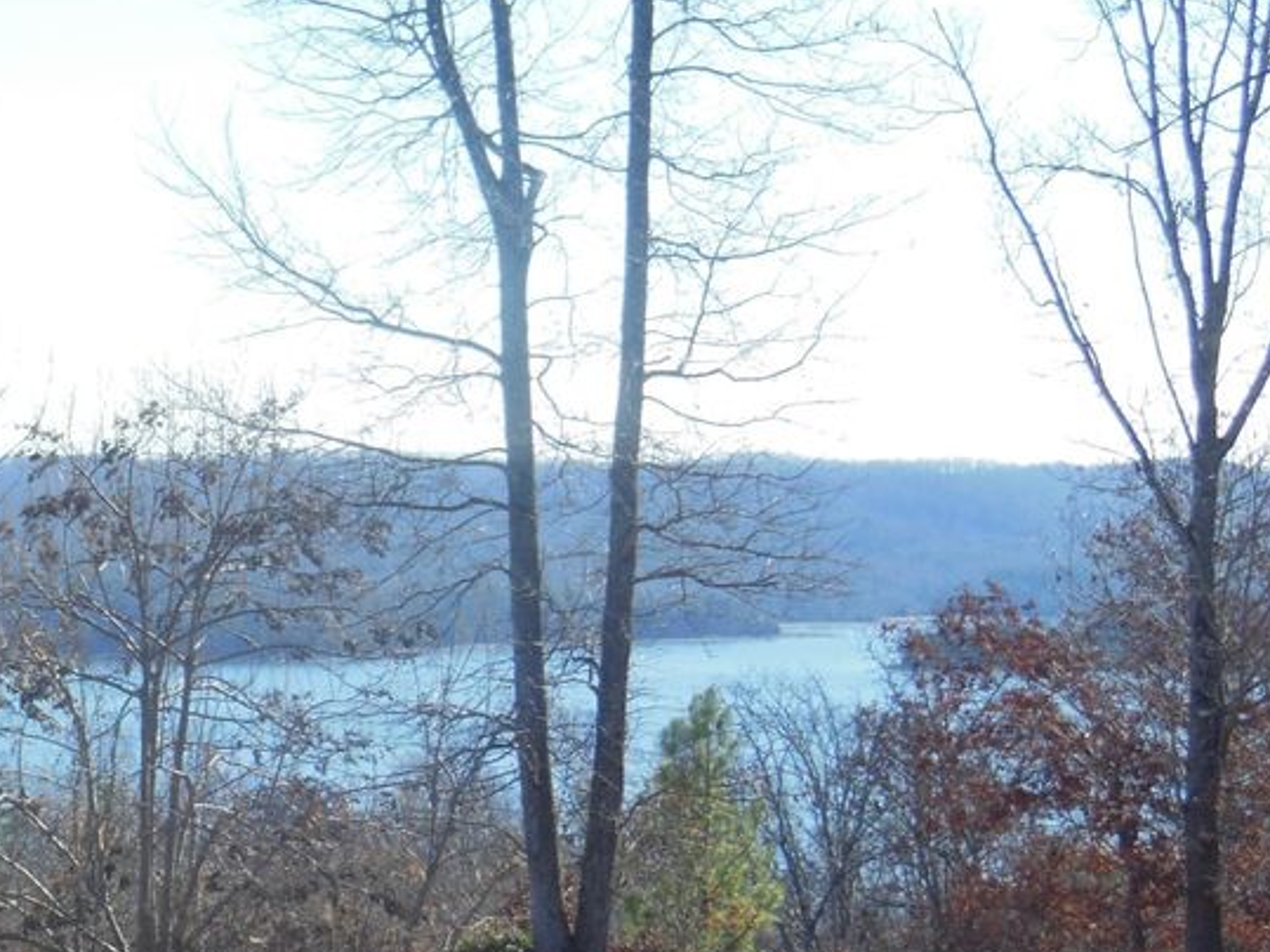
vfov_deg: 9.8
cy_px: 608
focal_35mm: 152
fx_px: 5575
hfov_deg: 12.9
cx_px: 285
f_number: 5.4
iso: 125
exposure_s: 1/250
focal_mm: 14.3
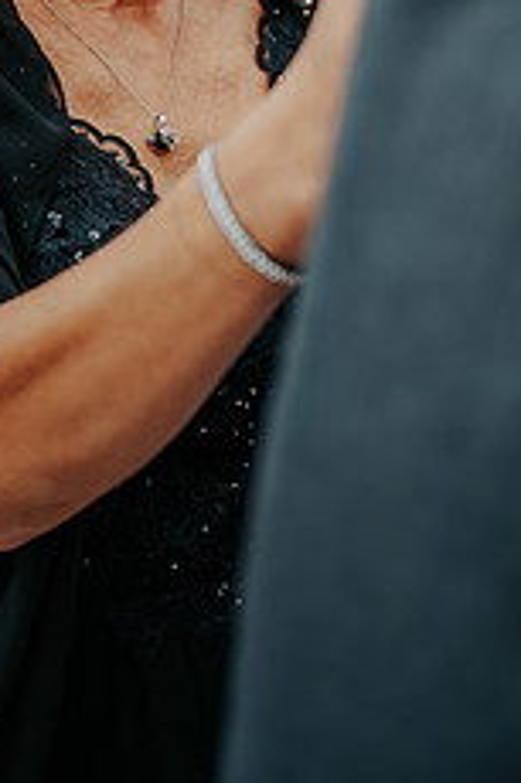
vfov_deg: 20.4
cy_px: 71
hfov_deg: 13.9
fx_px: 2130
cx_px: 186
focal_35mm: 98
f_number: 2.8
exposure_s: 1/1000
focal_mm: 50
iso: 320
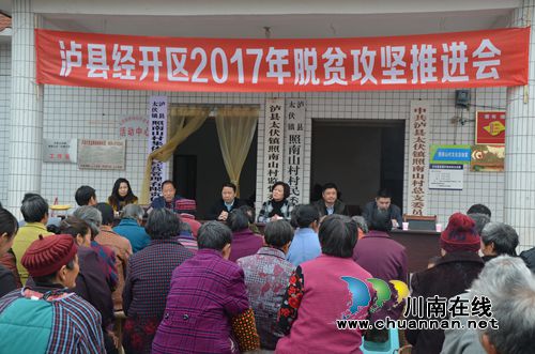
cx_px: 268
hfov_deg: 46.5
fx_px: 623
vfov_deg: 31.7
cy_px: 177
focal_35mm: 42
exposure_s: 1/125
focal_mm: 28
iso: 250
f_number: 5.6
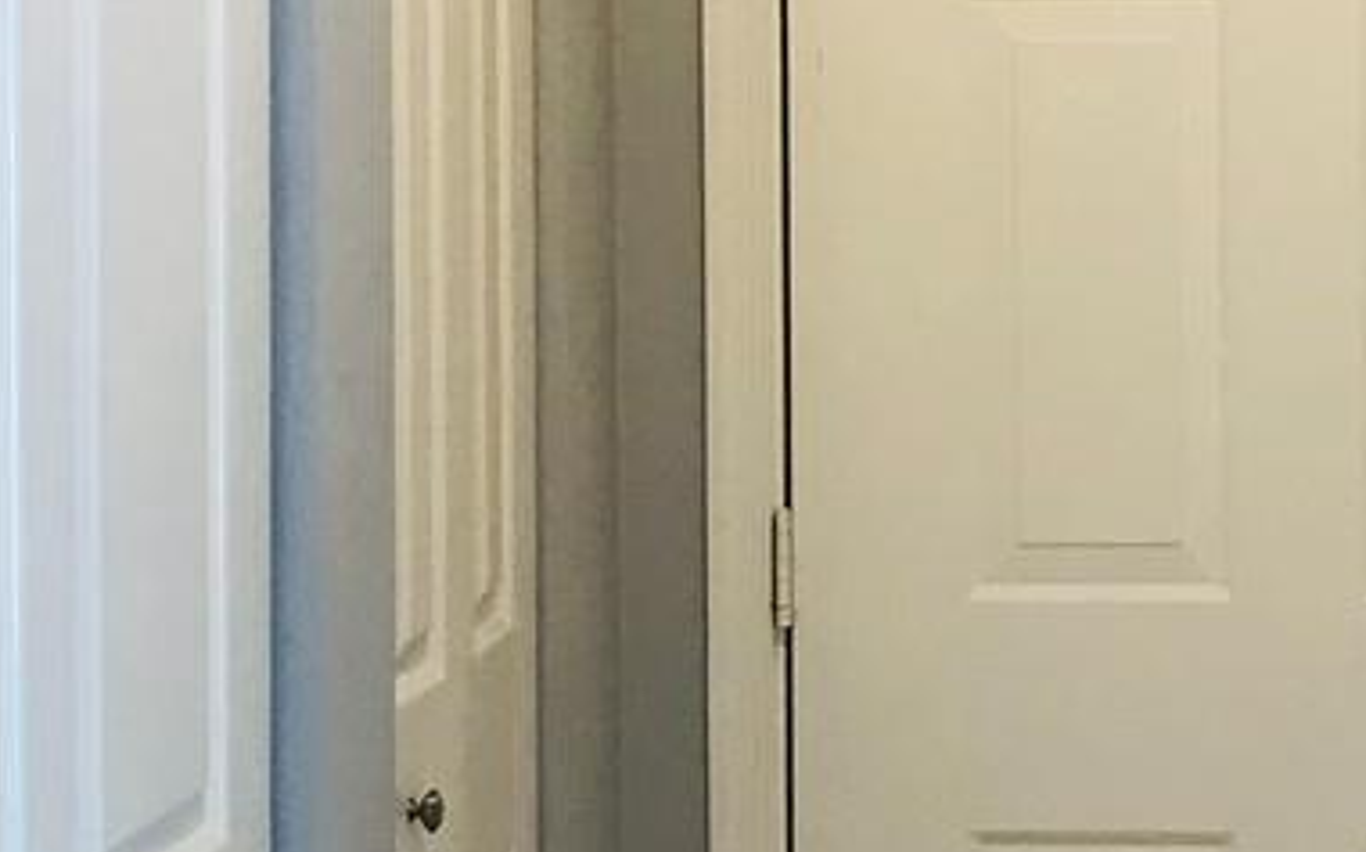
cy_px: 162
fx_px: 4465
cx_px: 1229
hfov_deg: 17.1
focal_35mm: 120
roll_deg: +0.9
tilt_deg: -0.9
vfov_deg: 10.9
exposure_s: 1/24
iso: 40
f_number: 1.8
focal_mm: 3.99
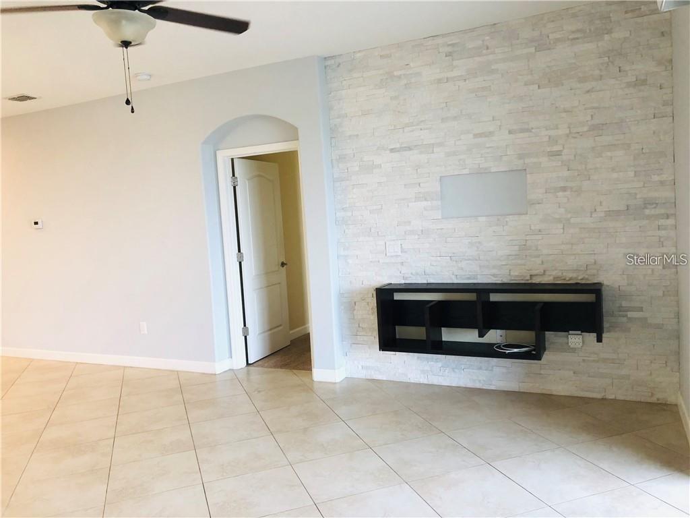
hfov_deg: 63.4
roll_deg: +3.8
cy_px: 259
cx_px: 345
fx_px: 558
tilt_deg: -6.3
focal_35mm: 28
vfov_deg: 49.7
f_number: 1.8
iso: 40
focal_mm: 3.99
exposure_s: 1/30
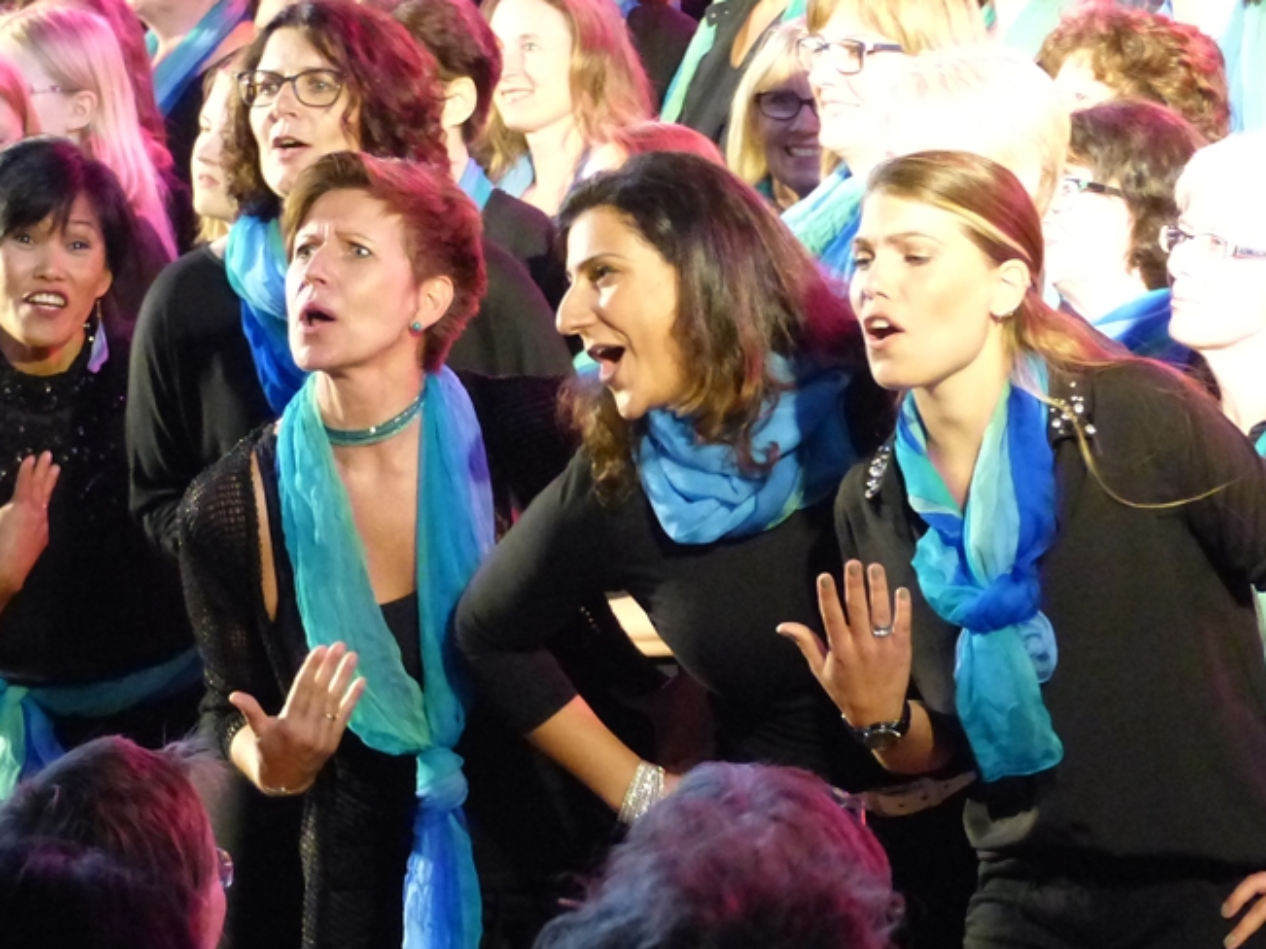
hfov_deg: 9.6
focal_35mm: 206
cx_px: 434
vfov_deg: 7.2
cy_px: 417
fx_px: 7533
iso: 1600
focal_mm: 24.3
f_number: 2.8
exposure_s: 1/80
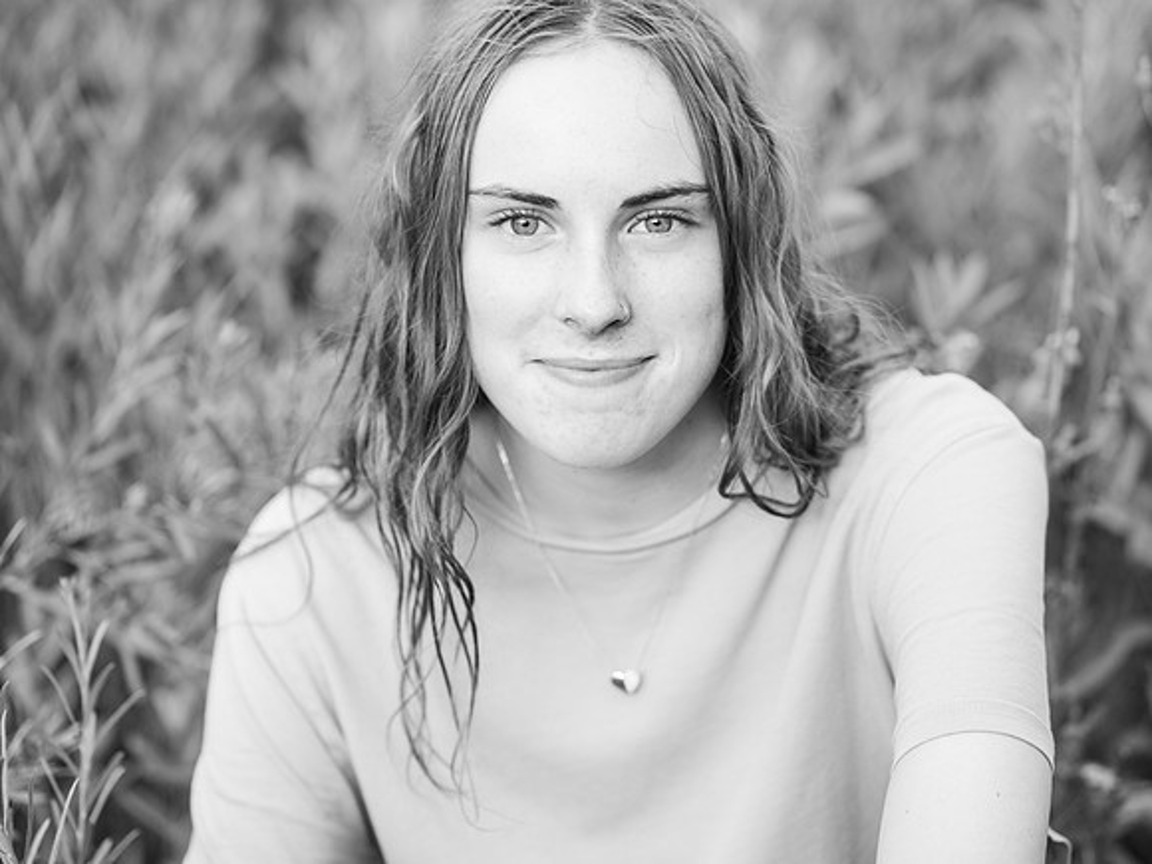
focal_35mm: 92
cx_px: 576
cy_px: 432
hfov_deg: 21.3
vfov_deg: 16.1
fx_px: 3061
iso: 800
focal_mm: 85
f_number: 3.2
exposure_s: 1/320
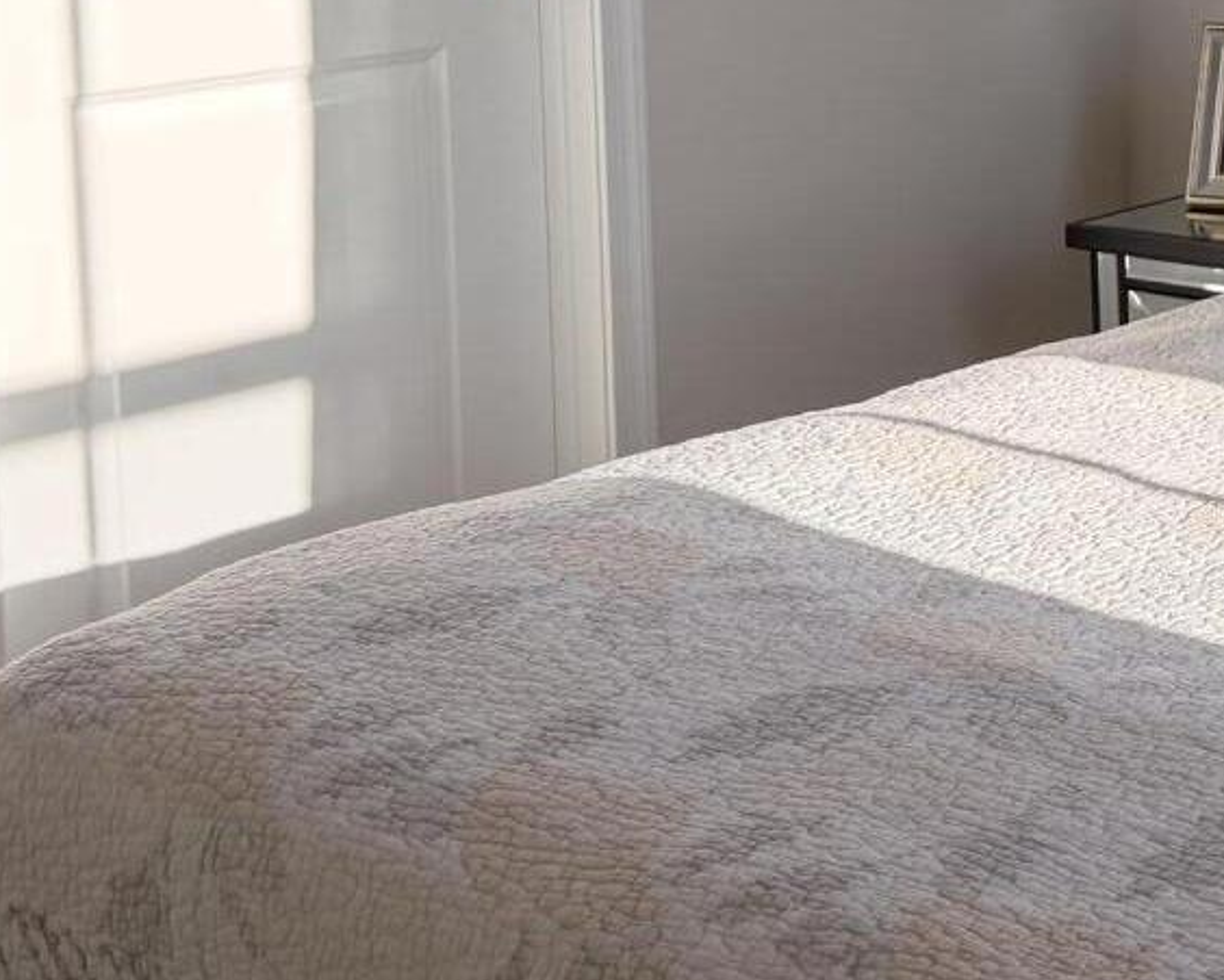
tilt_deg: -4.3
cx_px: 1207
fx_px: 3009
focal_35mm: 83
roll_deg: +1.1
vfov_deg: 17.9
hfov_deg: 22.2
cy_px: -100
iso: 100
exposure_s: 1/708
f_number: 1.78
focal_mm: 6.76
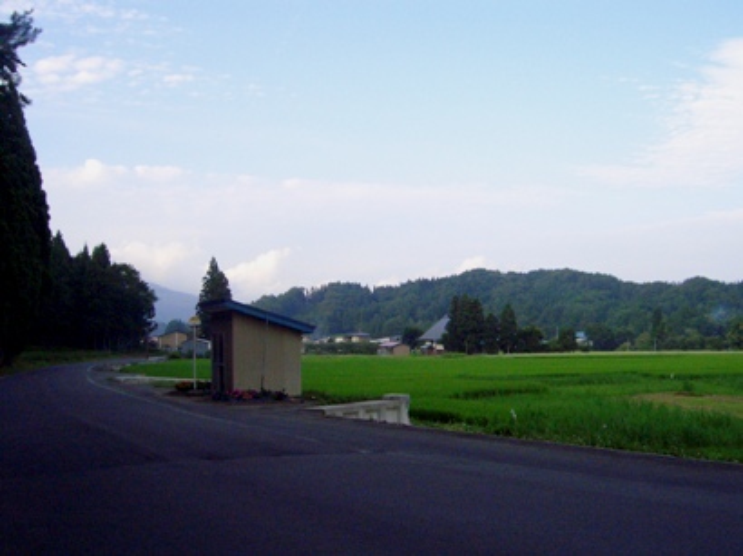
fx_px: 837
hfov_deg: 47.9
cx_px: 372
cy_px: 278
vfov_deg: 36.8
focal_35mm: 39
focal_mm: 8
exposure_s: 1/1000
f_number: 4.8
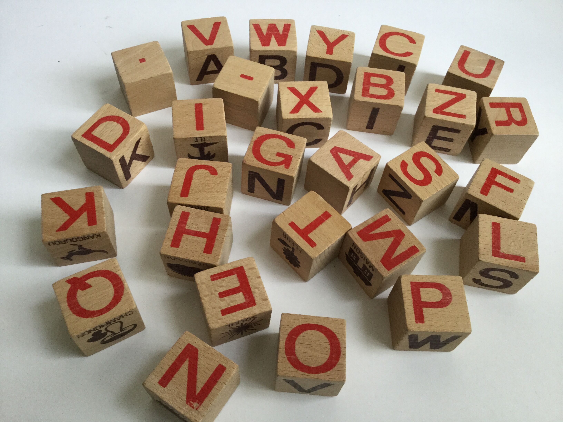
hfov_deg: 58.4
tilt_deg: -58.4
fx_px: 504
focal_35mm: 31
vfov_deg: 45.4
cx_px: 282
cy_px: 211
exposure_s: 1/33
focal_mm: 3.3
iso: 100
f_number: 2.4
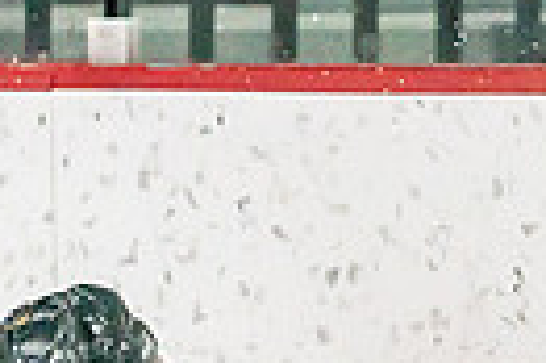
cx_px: 376
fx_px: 17950
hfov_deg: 1.7
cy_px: 801
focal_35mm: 1185
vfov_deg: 1.2
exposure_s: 1/1250
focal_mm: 200
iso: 3200
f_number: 2.8
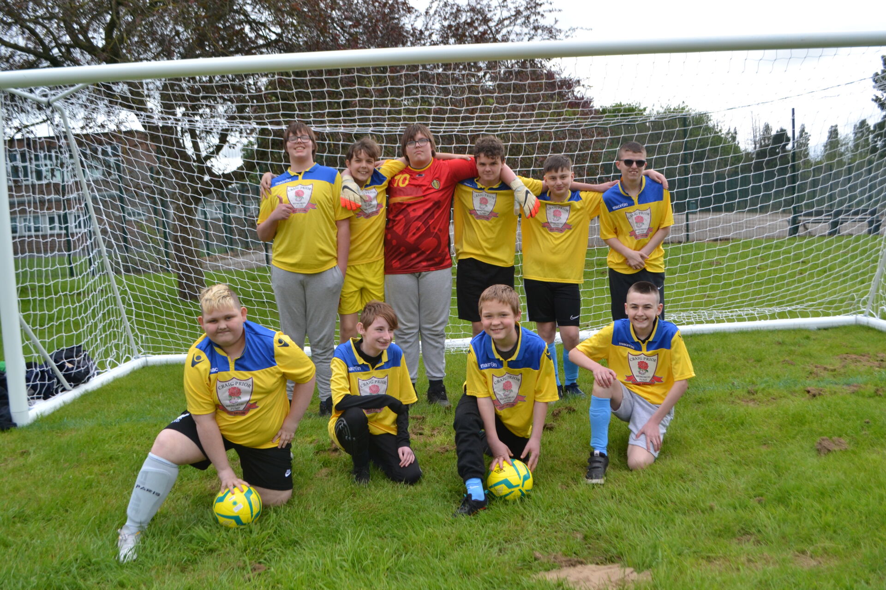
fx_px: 812
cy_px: 295
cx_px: 443
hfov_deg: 57.2
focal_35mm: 33
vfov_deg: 40.0
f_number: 4.5
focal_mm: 22
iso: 400
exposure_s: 1/1000
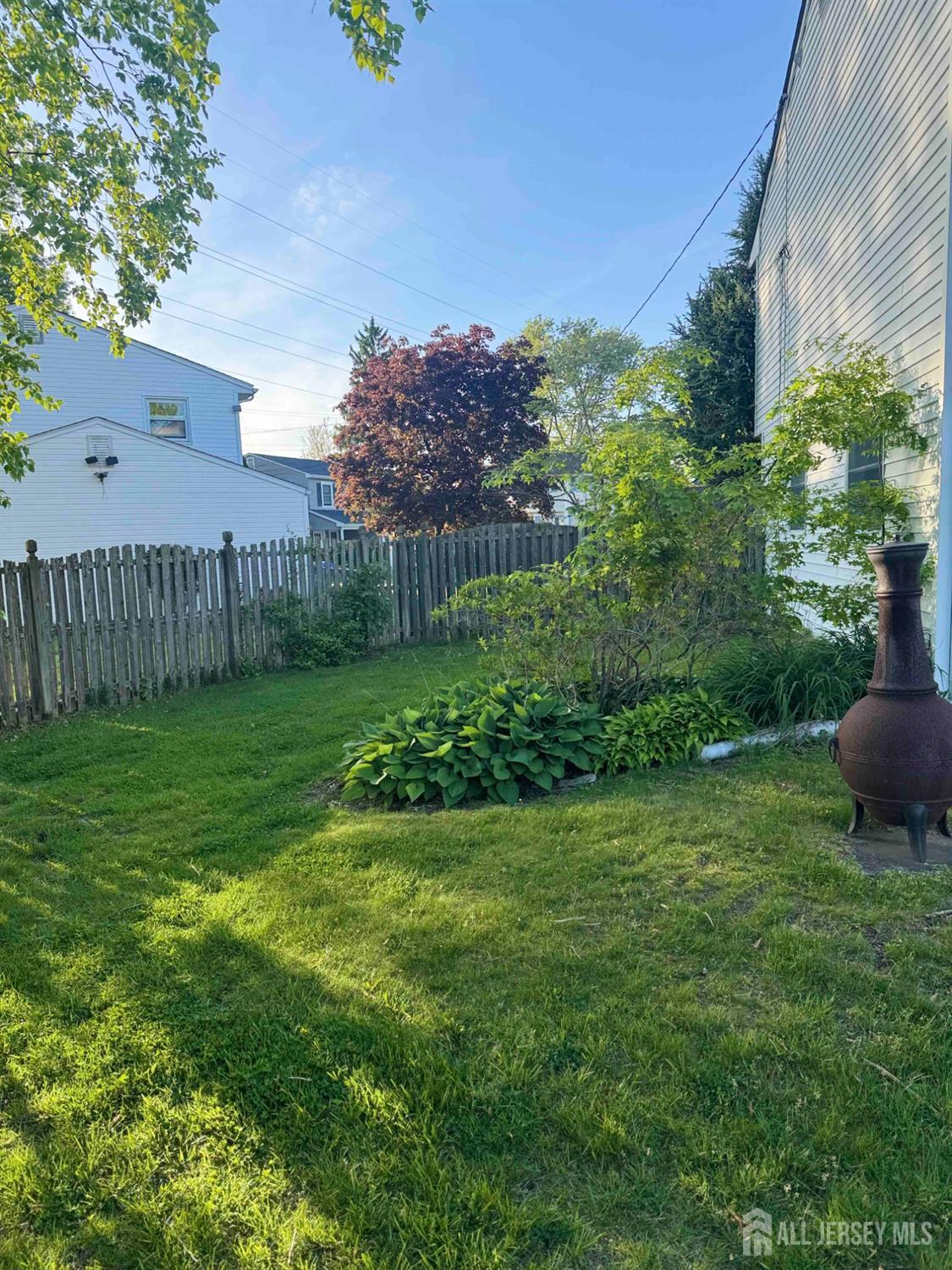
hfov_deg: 56.8
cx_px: 476
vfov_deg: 71.6
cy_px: 635
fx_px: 880
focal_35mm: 24
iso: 80
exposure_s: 1/1172
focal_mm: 6.76
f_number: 1.78
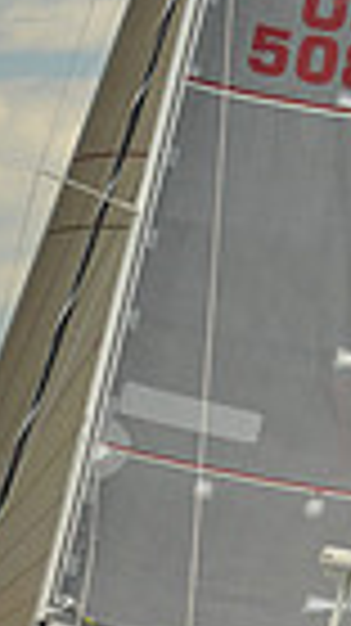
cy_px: 189
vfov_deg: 6.6
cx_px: 92
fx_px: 5420
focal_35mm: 327
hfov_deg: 3.7
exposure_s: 1/800
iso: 400
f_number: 5.6
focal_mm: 75
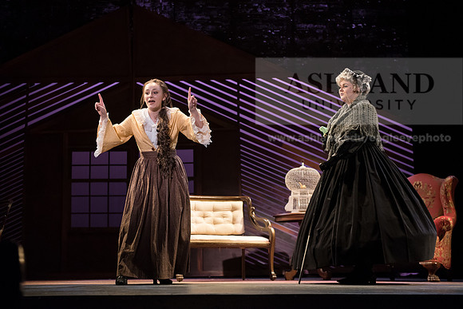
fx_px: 772
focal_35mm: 60
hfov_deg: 33.4
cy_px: 154
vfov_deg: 22.6
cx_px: 232
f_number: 3.5
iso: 3200
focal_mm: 60
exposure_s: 1/250
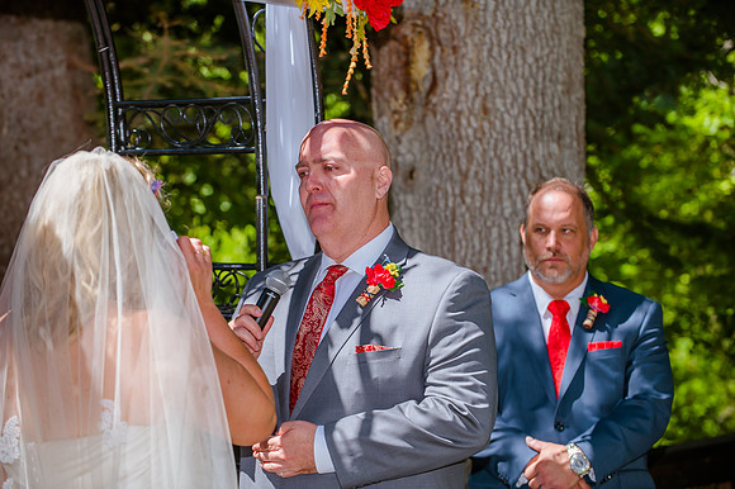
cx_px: 368
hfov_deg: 18.6
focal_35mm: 110
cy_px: 244
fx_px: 2244
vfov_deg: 12.4
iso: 200
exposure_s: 1/640
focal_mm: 110
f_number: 4
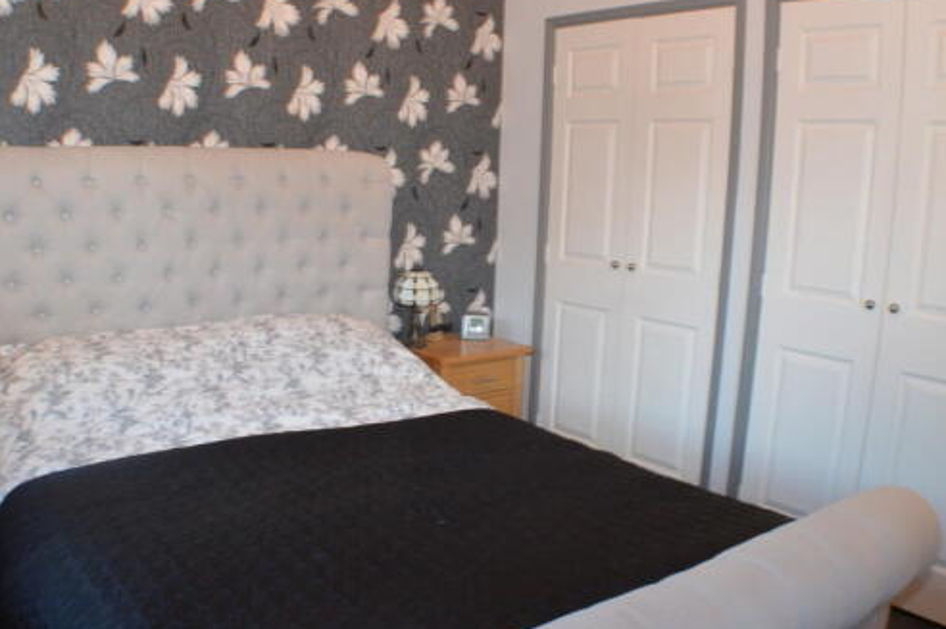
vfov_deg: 33.3
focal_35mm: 40
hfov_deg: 48.4
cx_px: 413
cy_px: 333
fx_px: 1050
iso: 800
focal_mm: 20
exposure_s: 1/5
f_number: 11
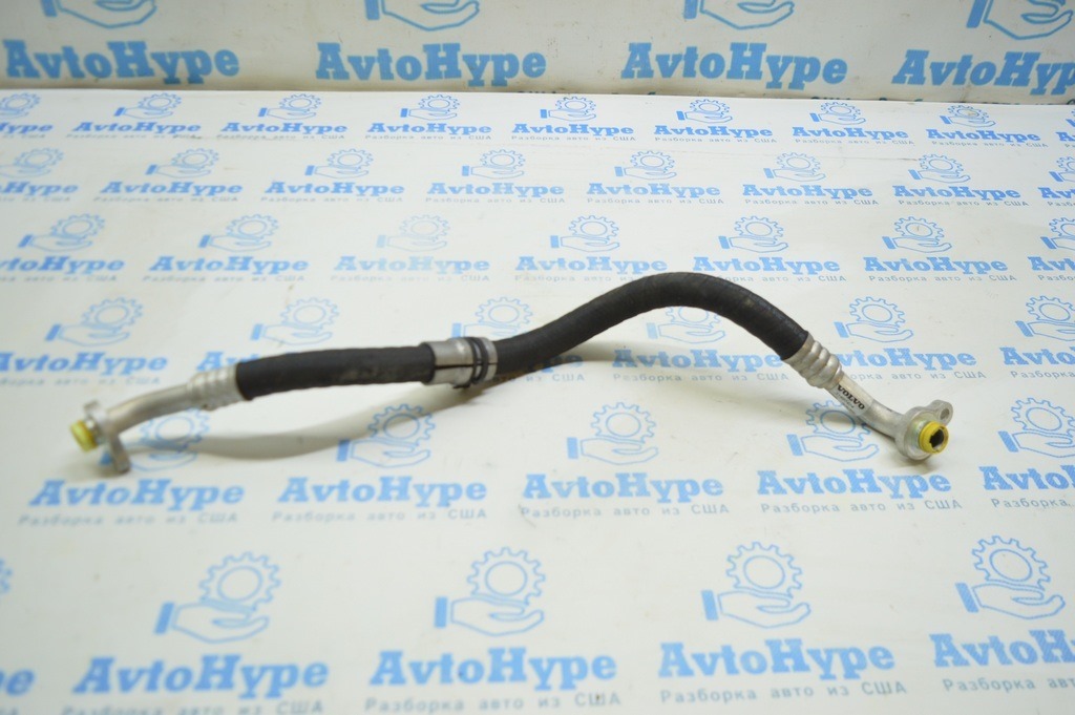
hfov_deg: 62.0
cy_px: 358
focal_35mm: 30
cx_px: 538
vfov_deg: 43.5
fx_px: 895
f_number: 3.5
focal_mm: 20
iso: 400
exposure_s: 1/40
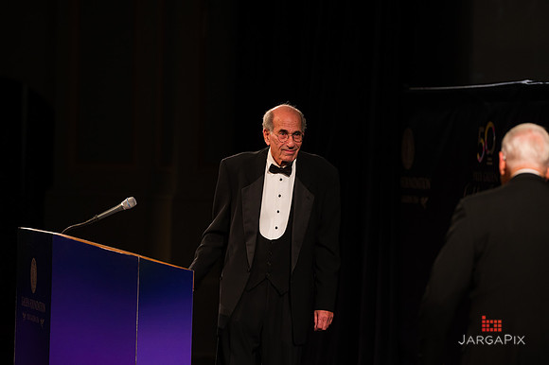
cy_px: 182
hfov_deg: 10.6
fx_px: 2972
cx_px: 274
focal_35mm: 195
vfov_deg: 7.0
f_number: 4
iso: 1600
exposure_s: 1/200
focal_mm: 195
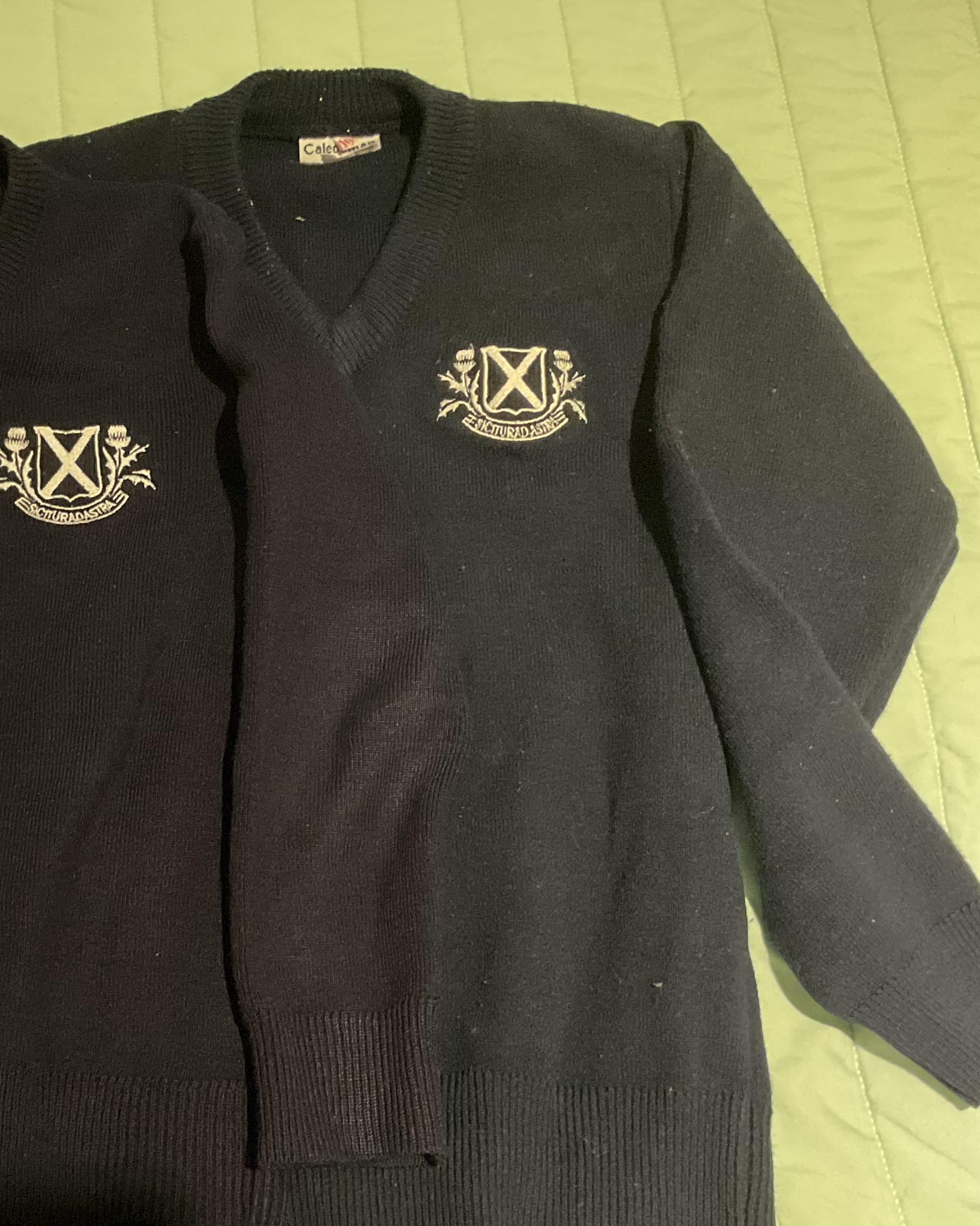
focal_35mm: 48
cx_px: 176
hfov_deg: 30.6
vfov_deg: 38.7
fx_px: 1740
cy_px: 670
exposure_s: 1/33
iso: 320
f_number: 1.8
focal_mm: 3
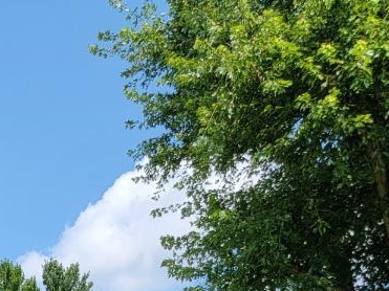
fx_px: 1090
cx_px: -199
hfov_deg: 18.0
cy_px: 568
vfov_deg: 13.3
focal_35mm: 97
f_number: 1.8
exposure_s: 1/740
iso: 16
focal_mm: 6.7
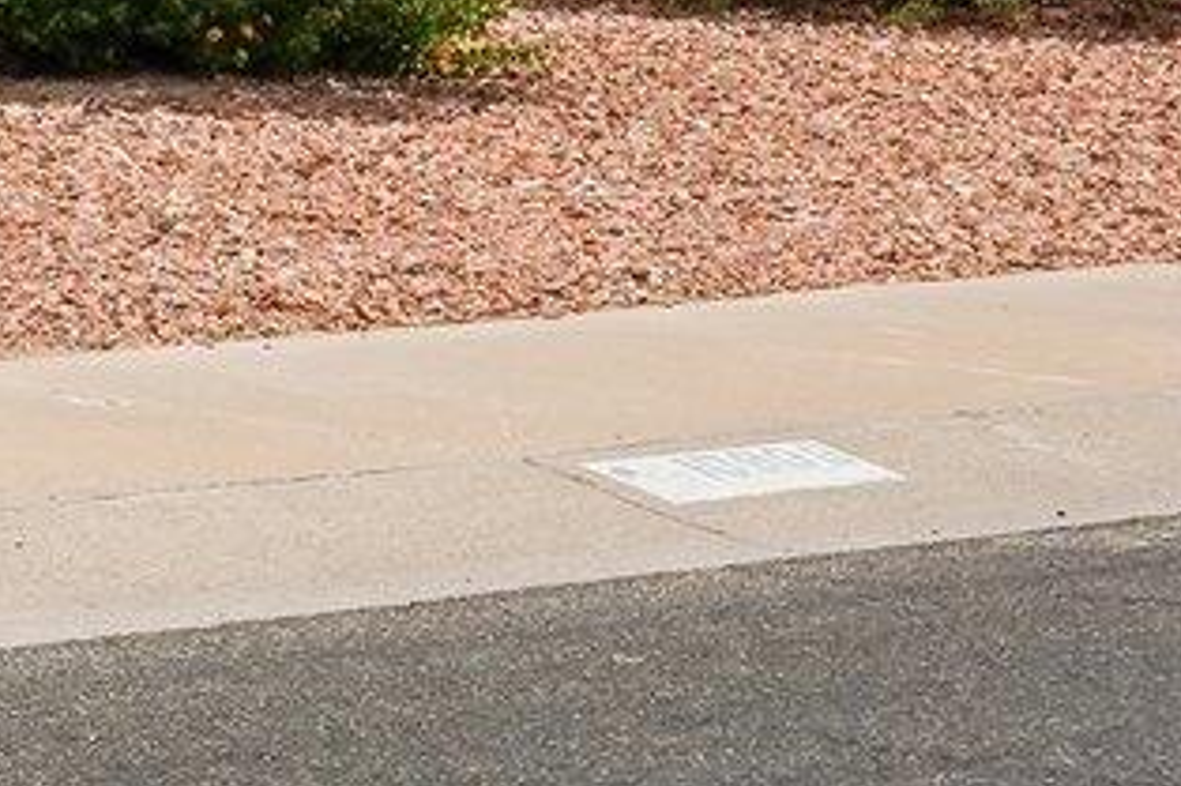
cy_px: -792
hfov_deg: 8.3
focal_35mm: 205
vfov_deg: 6.5
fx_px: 6730
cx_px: -2543
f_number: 8
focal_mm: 31.5
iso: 400
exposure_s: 1/2000
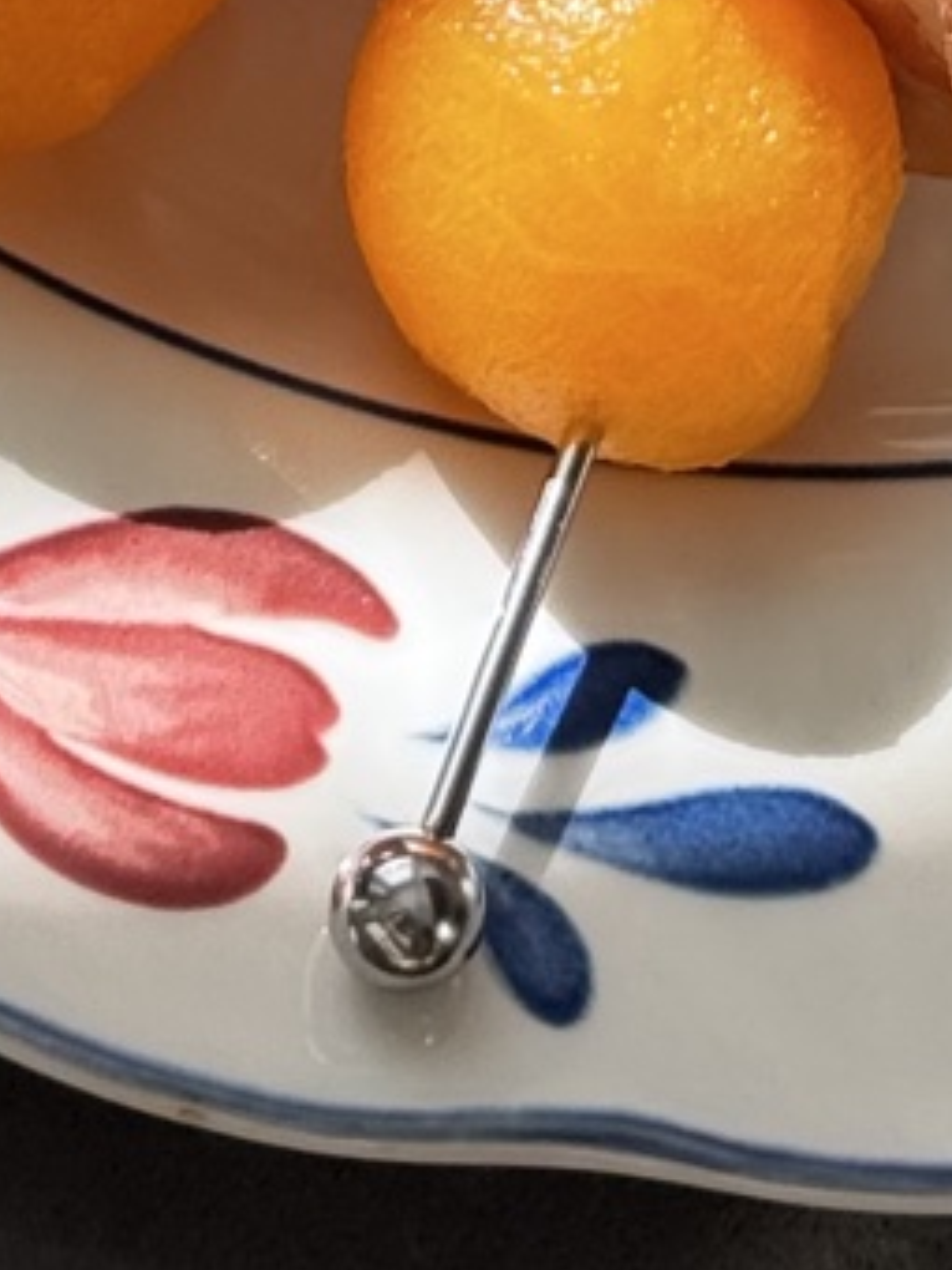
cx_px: 825
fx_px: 8324
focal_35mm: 227
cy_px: -1042
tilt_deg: -66.4
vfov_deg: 8.4
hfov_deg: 6.5
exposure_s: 1/762
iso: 64
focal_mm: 6.76
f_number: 1.78
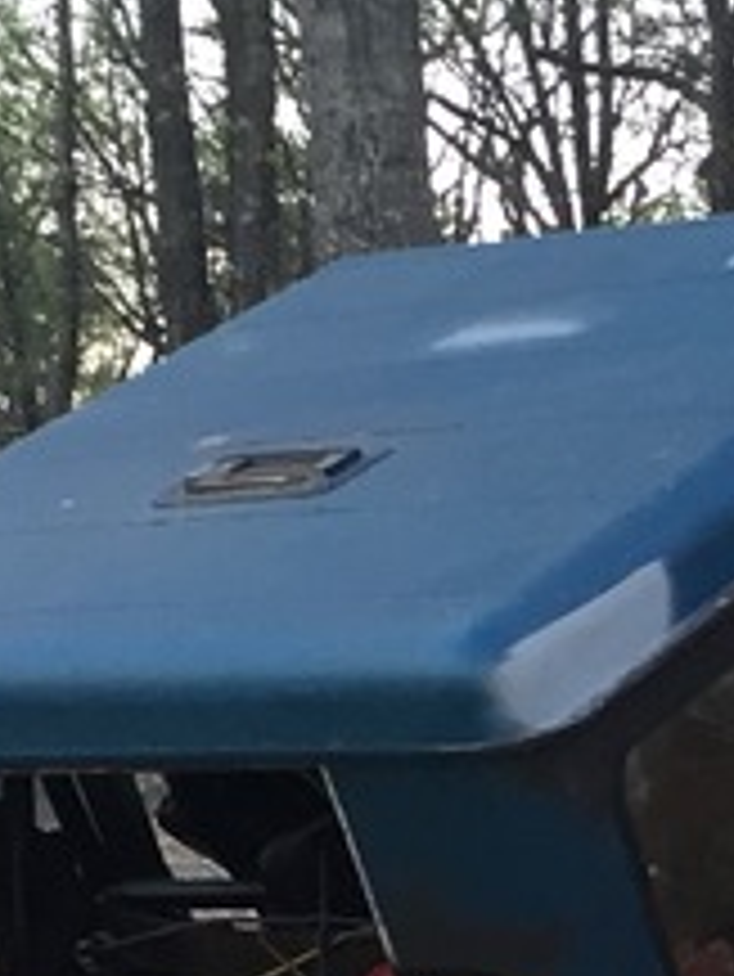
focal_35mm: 137
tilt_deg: -5.3
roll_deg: -0.8
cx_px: 986
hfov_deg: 10.6
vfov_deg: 13.9
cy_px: 1250
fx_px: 3869
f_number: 2.2
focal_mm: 4.15
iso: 32
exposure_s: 1/30
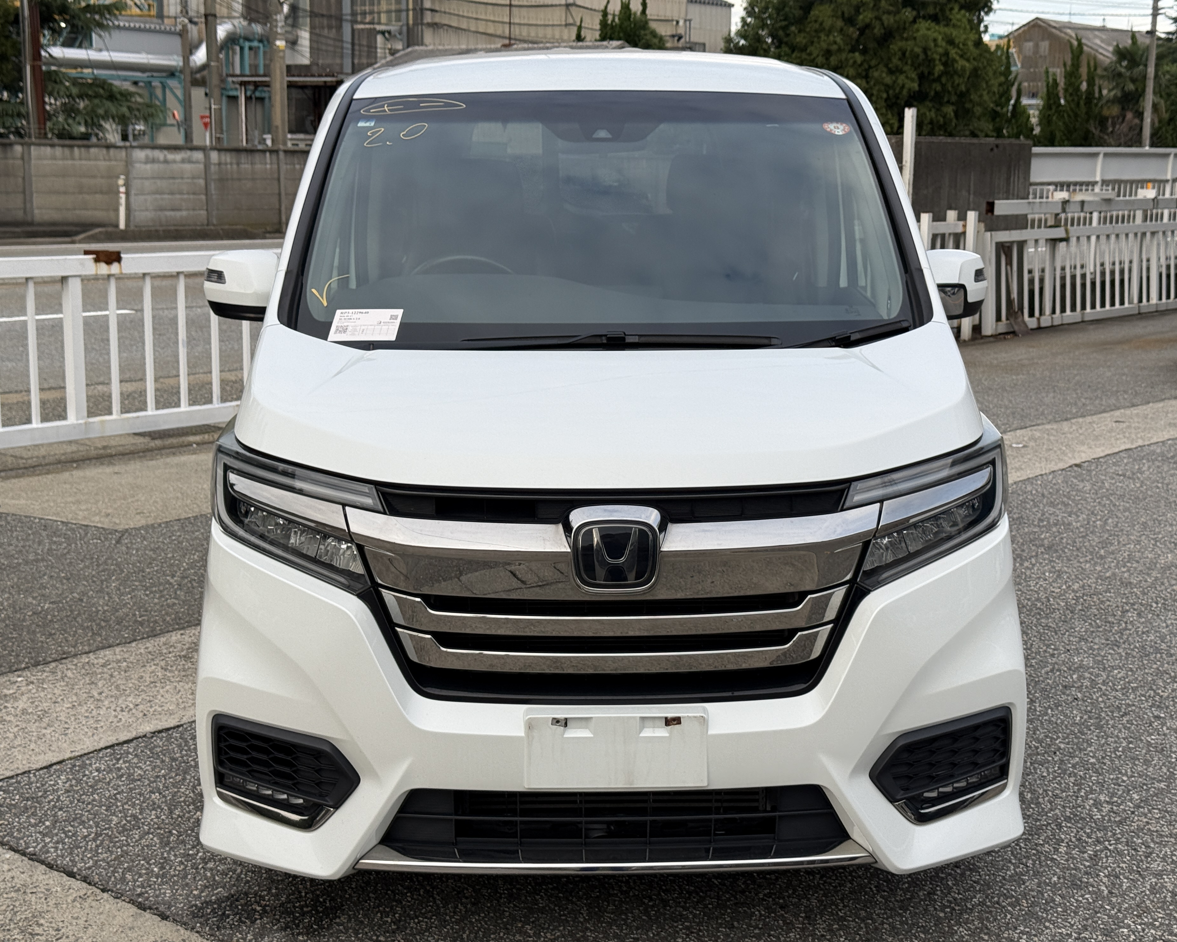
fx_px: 1777
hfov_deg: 36.6
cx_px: 615
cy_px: 465
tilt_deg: -9.4
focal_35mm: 51
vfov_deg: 29.7
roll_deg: -1.2
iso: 64
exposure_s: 1/557
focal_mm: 6.76
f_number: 1.78
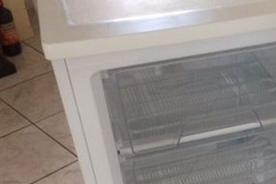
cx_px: 264
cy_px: 155
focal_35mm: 68
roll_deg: -0.2
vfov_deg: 19.7
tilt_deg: -38.3
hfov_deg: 28.2
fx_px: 521
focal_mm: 4.15
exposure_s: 1/33
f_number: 2.2
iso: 250
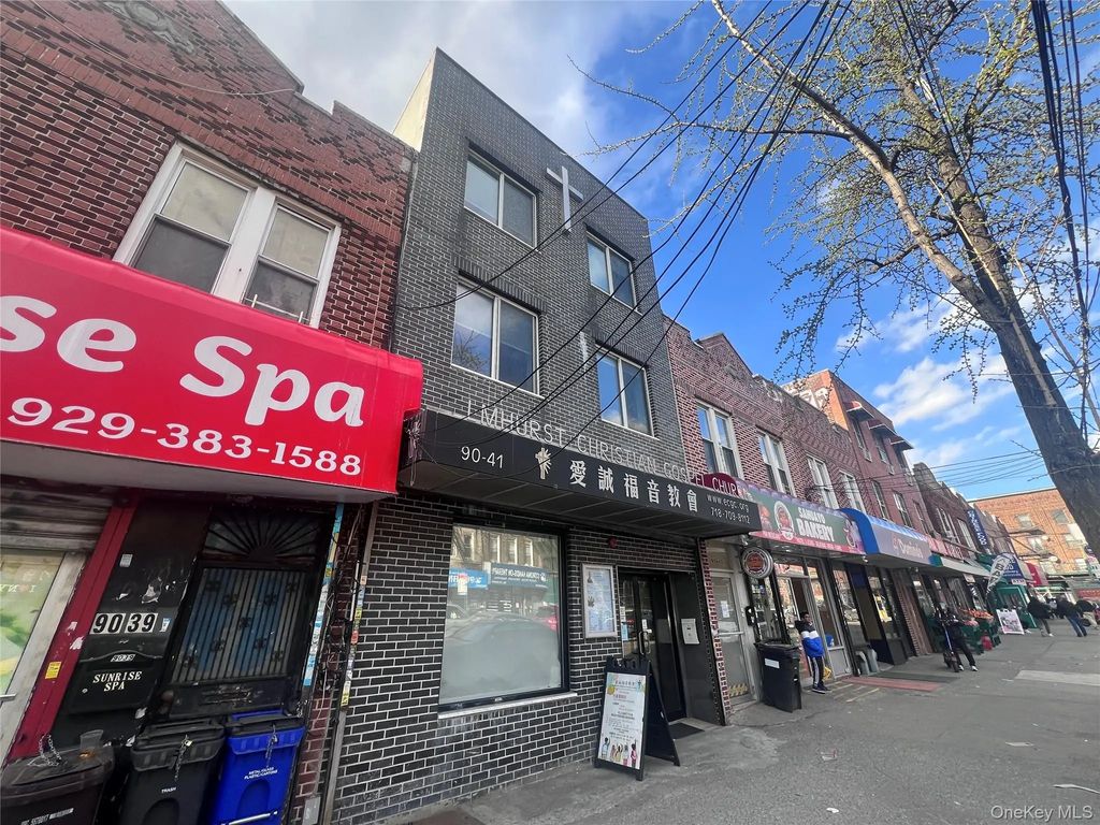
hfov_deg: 106.2
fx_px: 413
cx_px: 550
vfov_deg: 89.9
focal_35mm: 13
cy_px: 412
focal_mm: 1.57
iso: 32
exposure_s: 1/255
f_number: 1.8
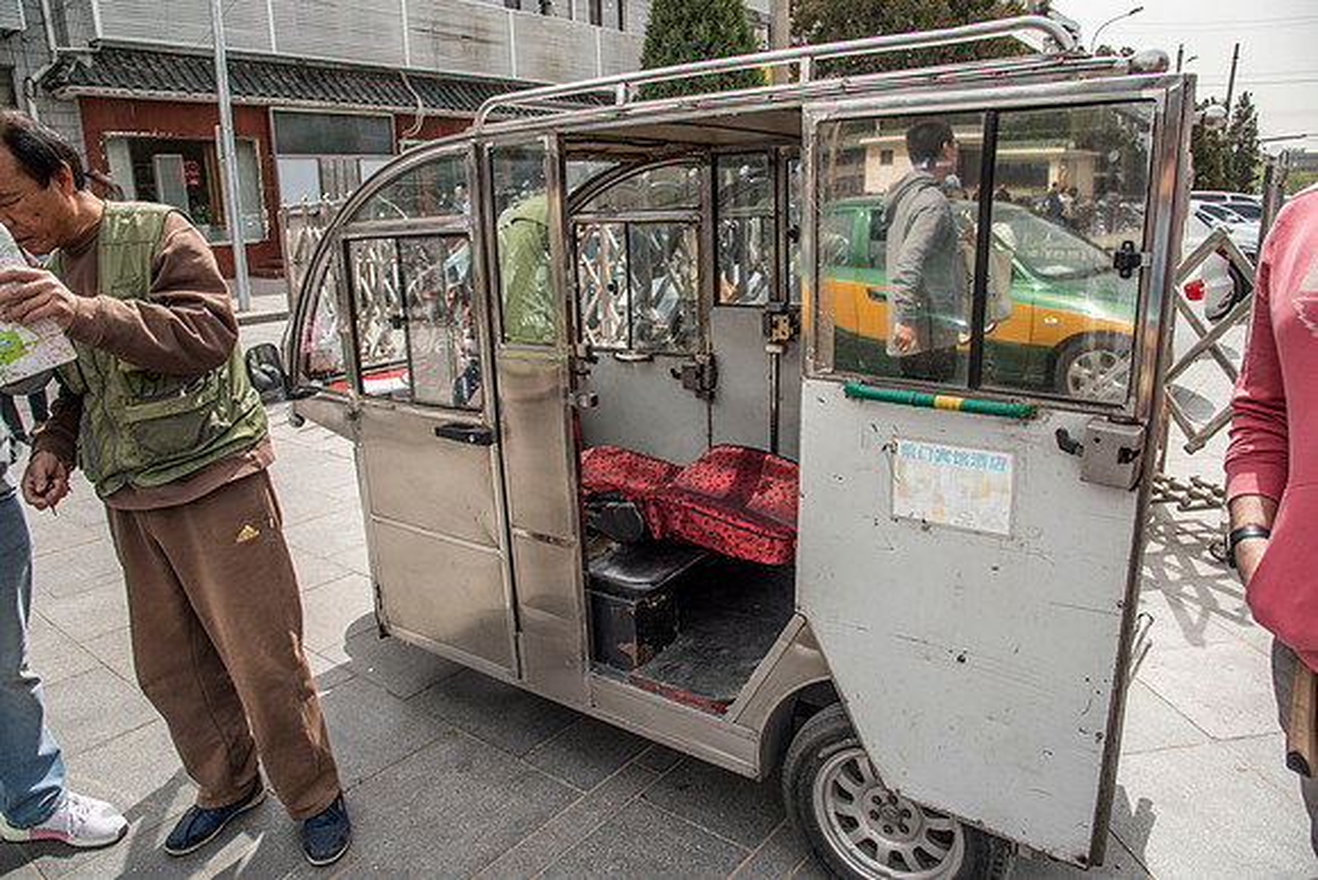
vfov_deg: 53.2
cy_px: 440
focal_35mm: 24
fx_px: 879
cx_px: 659
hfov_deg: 73.7
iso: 100
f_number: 7.1
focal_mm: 24
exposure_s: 1/400
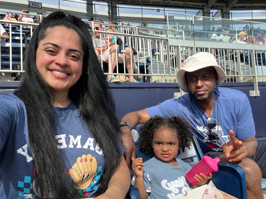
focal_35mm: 23
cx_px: 133
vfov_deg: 58.9
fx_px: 177
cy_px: 100
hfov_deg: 73.9
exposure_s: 1/684
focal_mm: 2.71
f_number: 2.2
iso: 32
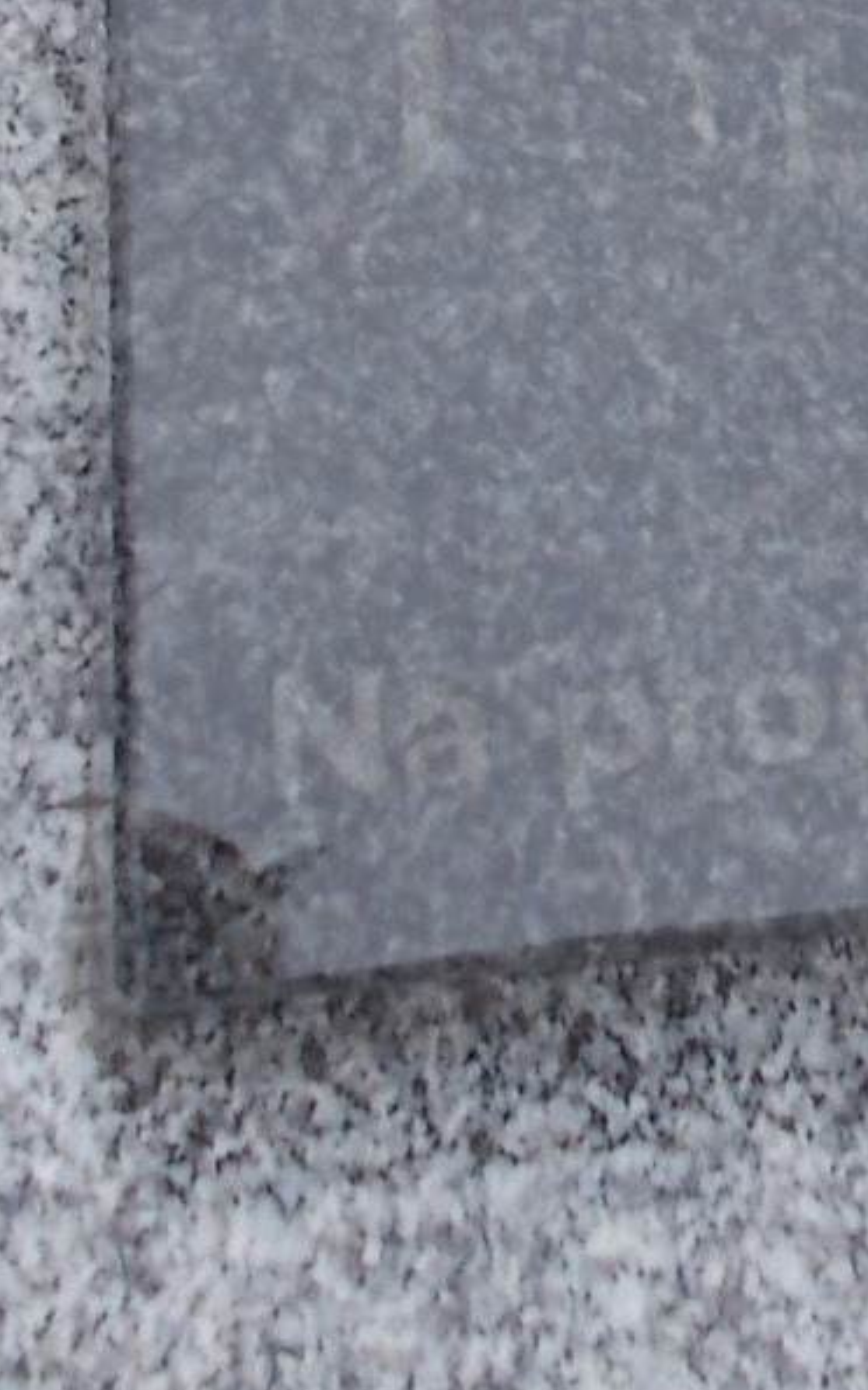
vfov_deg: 26.4
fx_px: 2804
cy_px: 9
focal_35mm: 74
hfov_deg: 17.1
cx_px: 915
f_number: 8
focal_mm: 4.6
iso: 80
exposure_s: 1/80
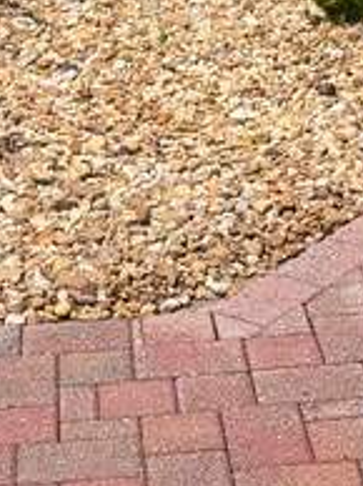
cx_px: 278
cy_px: 178
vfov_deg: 15.5
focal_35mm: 127
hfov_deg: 11.6
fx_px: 1780
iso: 80
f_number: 1.78
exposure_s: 1/5319
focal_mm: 6.76
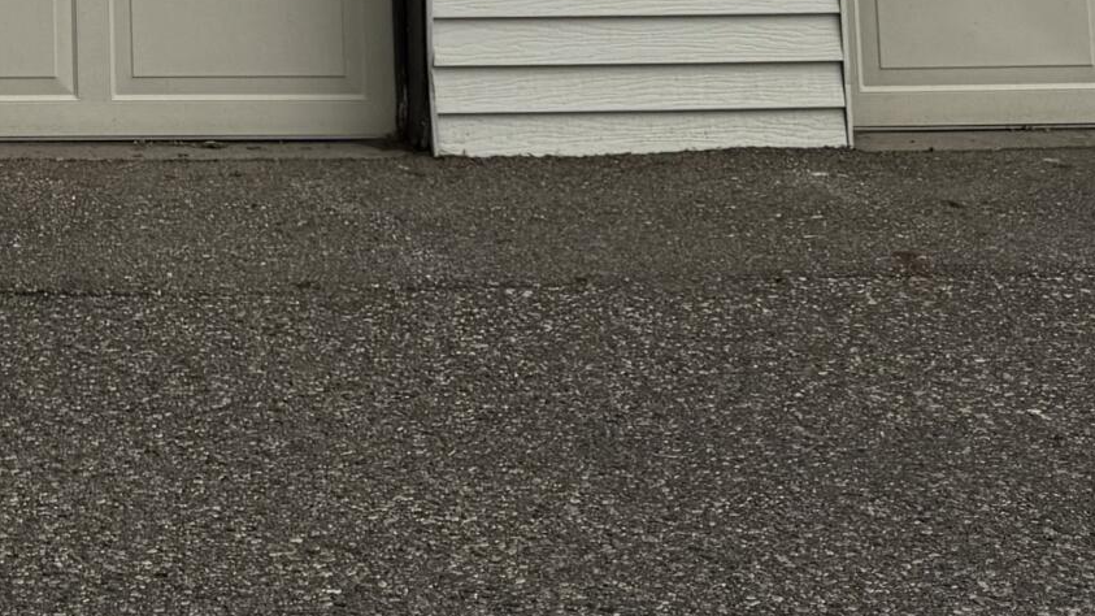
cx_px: -174
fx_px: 2700
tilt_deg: +5.1
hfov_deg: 21.5
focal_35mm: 93
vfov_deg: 11.4
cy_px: -699
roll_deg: +0.5
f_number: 1.78
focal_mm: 6.76
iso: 80
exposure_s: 1/7937
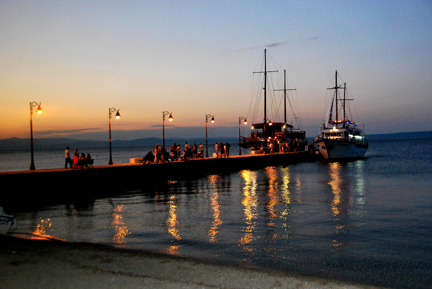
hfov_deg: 42.3
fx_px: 559
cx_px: 216
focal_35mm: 46
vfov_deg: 29.0
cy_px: 144
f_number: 4.2
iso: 1600
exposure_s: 1/60
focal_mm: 31
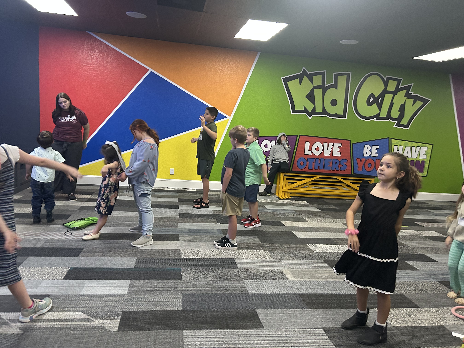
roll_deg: -0.8
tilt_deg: -9.3
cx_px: 232
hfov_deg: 67.3
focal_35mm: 26
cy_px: 174
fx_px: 349
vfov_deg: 53.1
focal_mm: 5.7
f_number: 1.5
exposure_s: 1/40
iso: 400
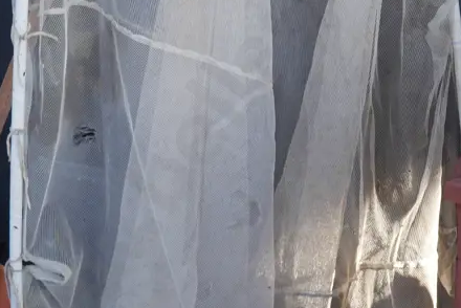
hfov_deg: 16.9
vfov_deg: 11.2
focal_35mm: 121
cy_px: -28
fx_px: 1550
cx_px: 325
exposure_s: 1/125
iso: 200
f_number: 5.3
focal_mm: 25
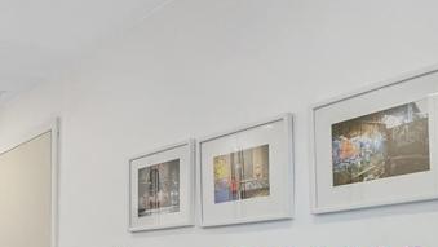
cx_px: 14
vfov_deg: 22.5
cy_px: 277
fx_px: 581
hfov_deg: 37.5
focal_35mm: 50
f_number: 6.3
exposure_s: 1/20
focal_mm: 10
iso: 800
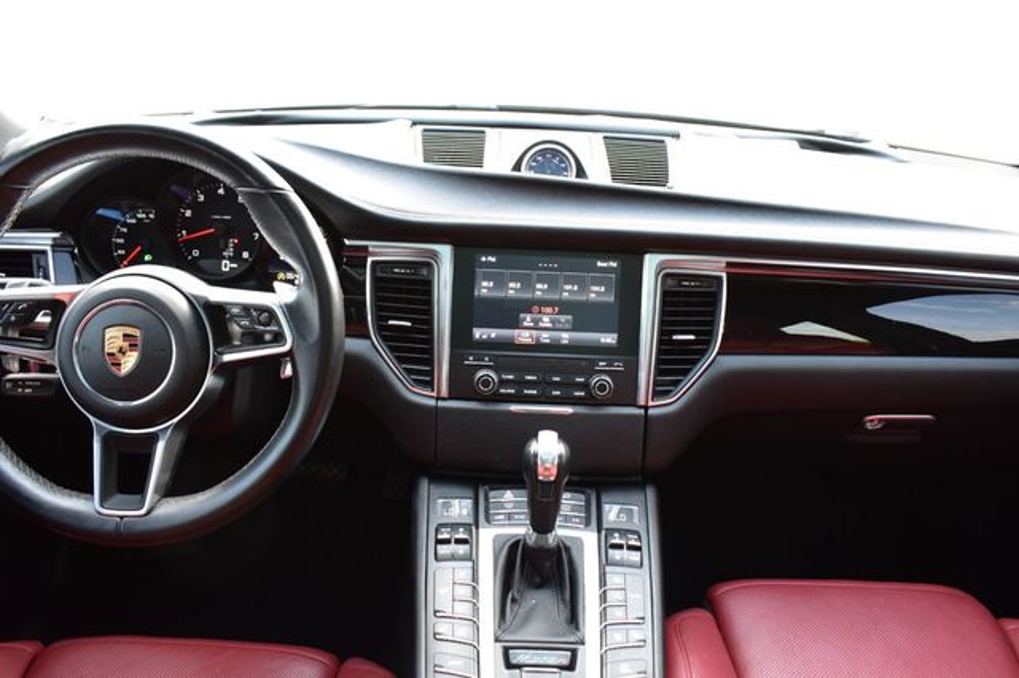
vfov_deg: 43.6
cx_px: 510
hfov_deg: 62.0
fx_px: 849
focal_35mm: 30
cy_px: 339
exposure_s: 1/15
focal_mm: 20
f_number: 6.3
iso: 800
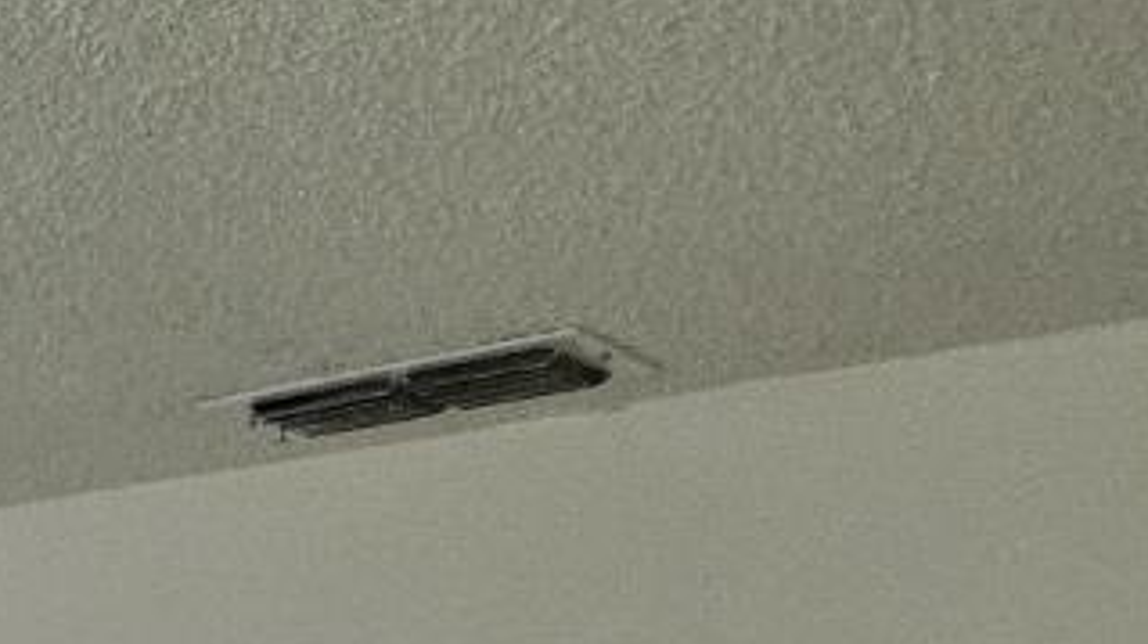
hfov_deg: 14.9
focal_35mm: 118
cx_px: -1123
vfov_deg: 8.5
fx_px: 3590
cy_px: 1955
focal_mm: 5.4
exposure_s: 1/120
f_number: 1.8
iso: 800
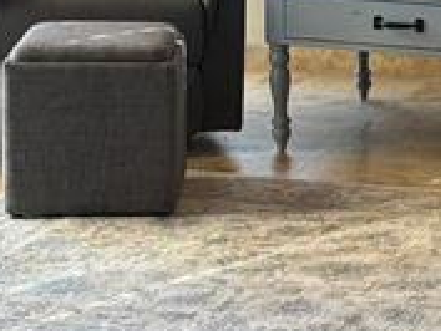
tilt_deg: -10.3
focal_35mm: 150
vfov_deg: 9.9
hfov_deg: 12.6
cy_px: 90
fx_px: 1912
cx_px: 623
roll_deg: -0.8
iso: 125
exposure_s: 1/120
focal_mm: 5.96
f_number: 1.6
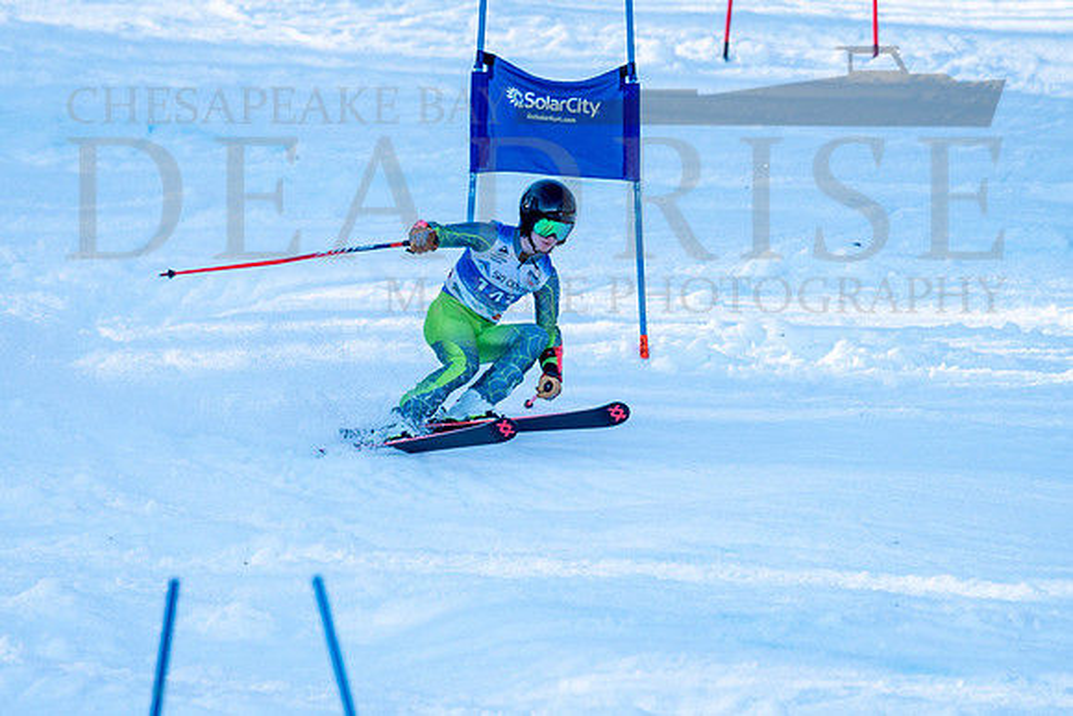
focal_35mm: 775
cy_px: 362
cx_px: 332
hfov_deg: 2.7
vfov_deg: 1.8
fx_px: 23116
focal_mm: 560
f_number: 8
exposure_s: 1/2000
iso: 1250
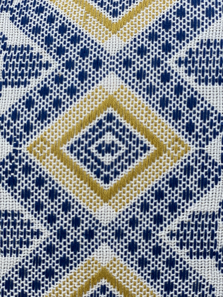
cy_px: 148
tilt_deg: -21.5
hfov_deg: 28.0
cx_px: 112
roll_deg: +1.0
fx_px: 447
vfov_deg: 36.8
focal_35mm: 52
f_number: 2
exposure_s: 1/773
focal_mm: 6
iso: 20
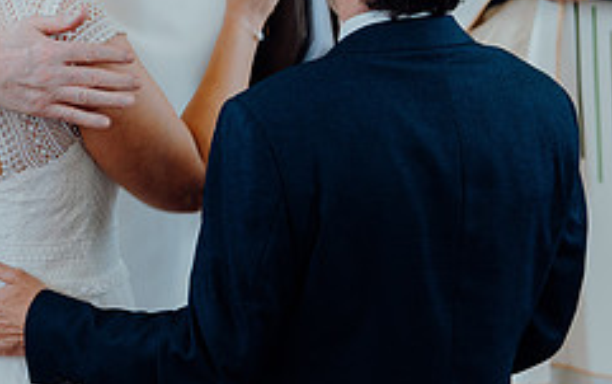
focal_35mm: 108
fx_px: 1803
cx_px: 173
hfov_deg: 19.2
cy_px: 85
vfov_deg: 12.1
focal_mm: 44
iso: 640
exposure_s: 1/200
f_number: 2.8
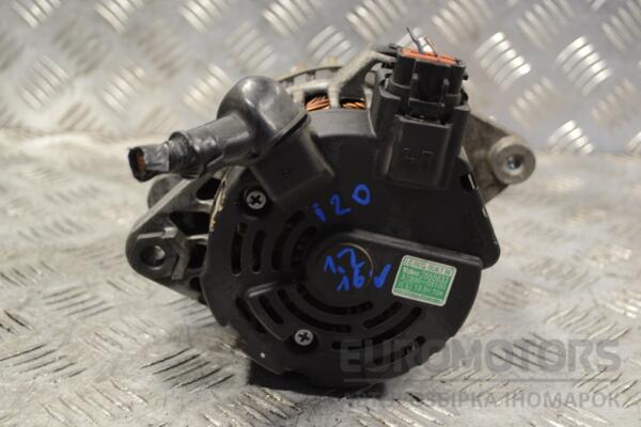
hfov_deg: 35.1
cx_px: 320
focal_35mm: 57
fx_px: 1015
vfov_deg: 23.8
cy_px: 214
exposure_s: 1/30
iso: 280
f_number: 5
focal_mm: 38
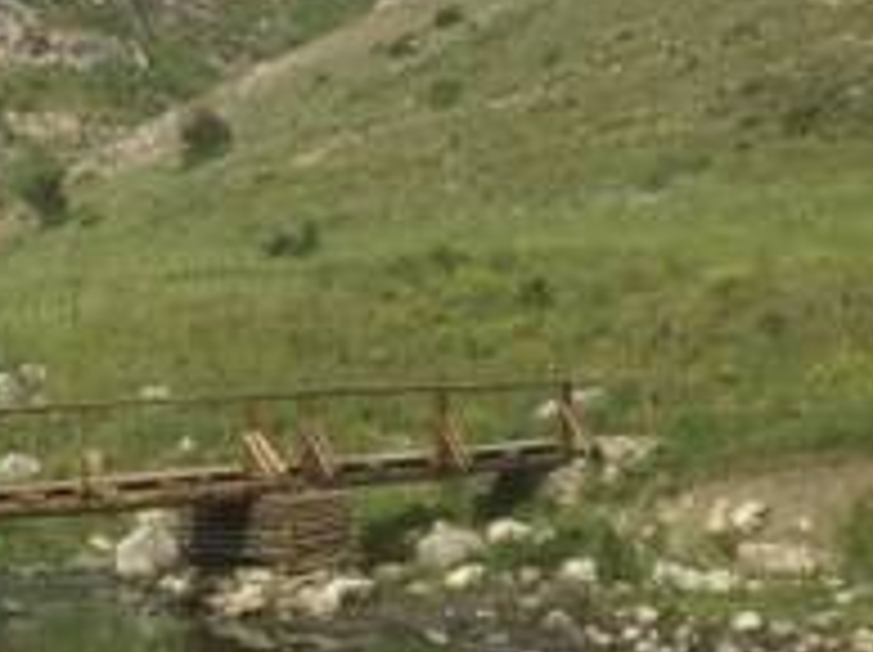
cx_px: 0
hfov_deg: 20.6
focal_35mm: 92
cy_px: 160
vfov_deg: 15.9
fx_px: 2317
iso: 50
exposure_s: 1/1022
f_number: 2.4
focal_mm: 4.13
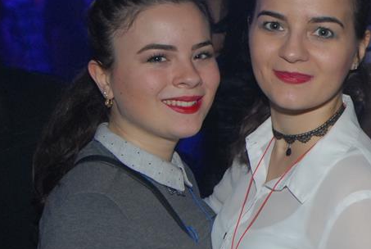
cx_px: 399
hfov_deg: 21.3
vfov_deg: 15.0
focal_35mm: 91
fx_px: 940
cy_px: 180
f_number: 5.6
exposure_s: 1/6
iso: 400
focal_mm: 24
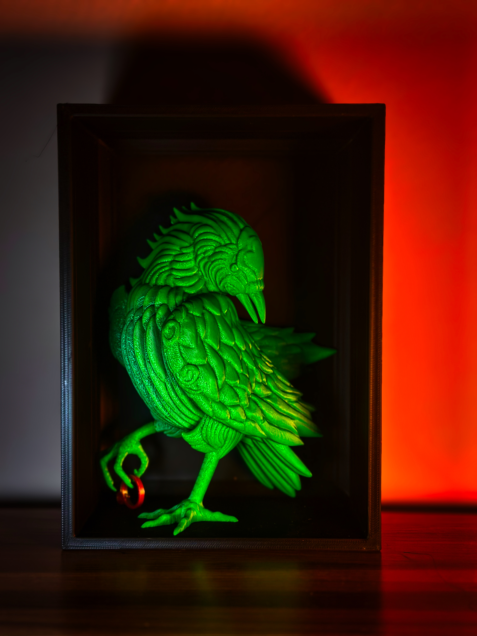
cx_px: 238
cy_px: 318
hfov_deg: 30.3
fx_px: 882
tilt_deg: -2.8
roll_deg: -1.1
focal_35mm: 48
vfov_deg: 39.7
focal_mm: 6.86
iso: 200
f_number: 1.78
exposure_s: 1/60
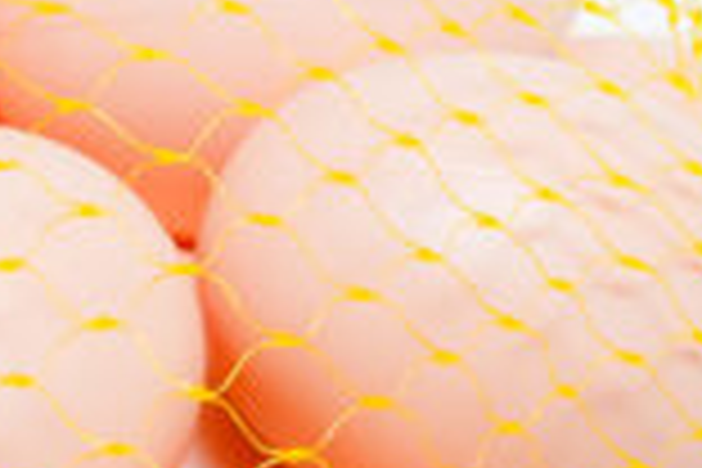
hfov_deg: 9.8
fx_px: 4075
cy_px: 101
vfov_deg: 6.6
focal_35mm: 209
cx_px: -32
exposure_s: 1/125
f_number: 11
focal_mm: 51
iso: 3200
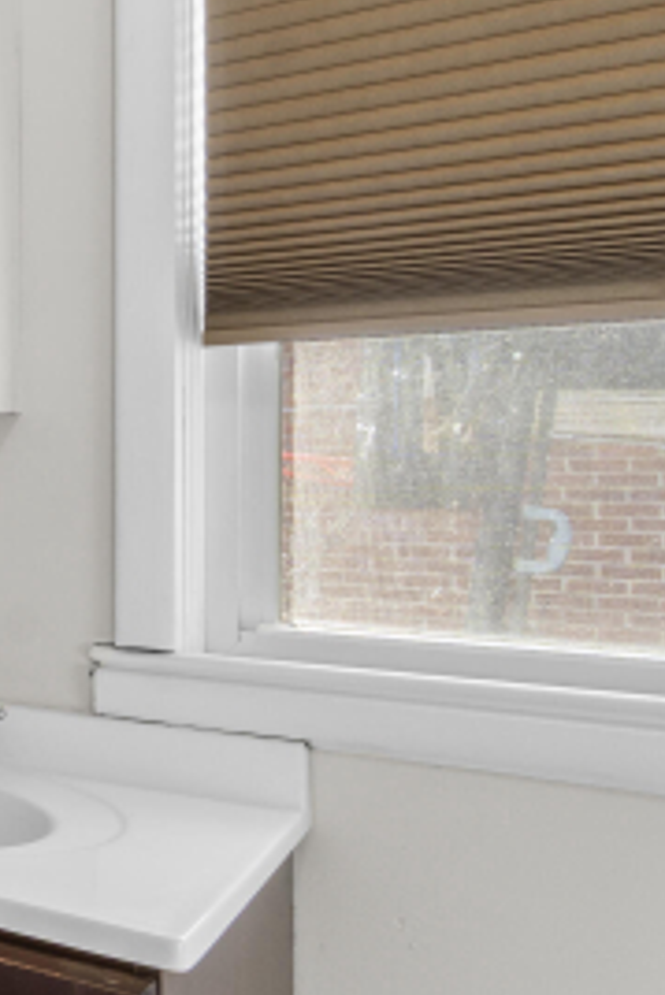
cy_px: 475
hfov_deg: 22.0
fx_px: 1162
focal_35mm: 42
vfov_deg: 46.4
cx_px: -490
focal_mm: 10
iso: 400
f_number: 11
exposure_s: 1
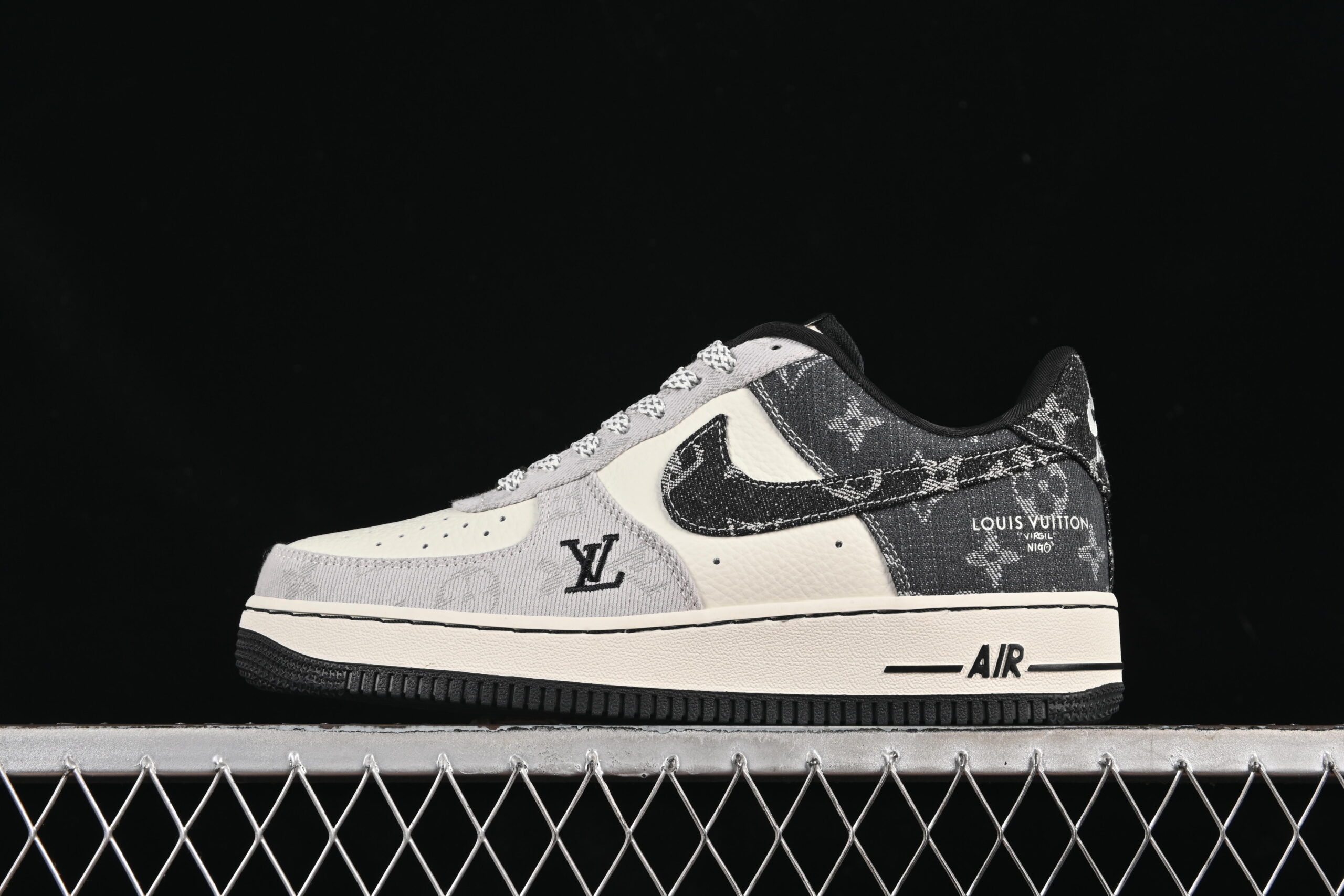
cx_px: 672
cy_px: 448
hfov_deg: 27.0
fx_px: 2800
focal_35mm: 75
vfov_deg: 18.2
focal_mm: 50
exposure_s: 1/60
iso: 160
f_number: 8
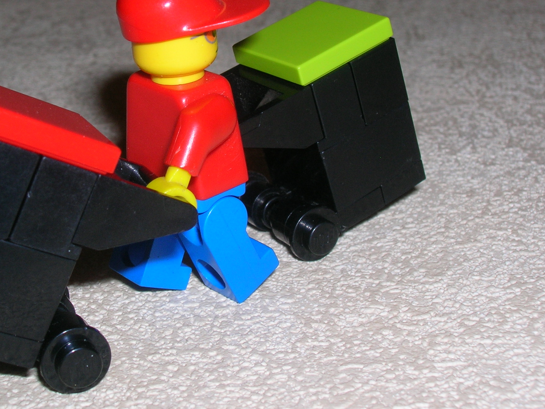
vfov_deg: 21.9
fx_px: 1055
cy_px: 149
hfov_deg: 28.8
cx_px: 195
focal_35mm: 67
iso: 50
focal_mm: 7.7
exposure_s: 1/60.1
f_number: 5.4
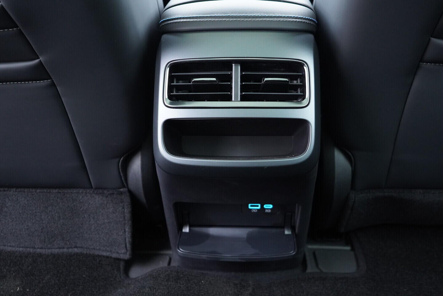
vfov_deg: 36.9
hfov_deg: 53.1
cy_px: 148
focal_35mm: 36
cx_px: 222
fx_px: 443
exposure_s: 1/40
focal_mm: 24
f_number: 2.8
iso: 1600
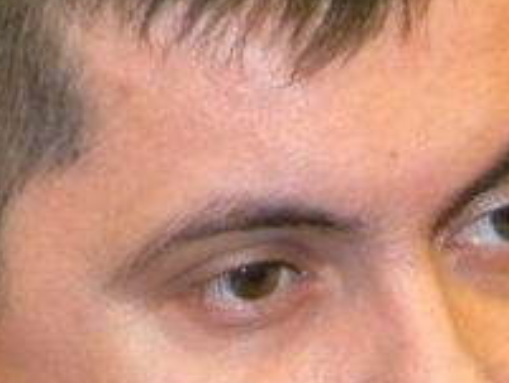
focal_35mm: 589
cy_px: 505
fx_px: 8666
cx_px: 430
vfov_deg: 2.5
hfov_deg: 3.4
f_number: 5
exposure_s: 1/30
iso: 607
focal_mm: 26.8
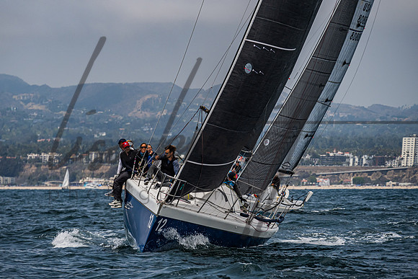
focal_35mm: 270
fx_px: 3132
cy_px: 120
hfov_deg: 7.6
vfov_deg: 5.1
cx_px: 169
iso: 250
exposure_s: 1/1250
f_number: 6.3
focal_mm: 200
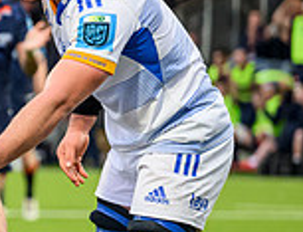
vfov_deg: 2.3
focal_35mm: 663
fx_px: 5845
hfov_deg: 2.9
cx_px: -366
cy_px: 119
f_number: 4
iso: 4000
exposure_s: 1/1000
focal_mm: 155
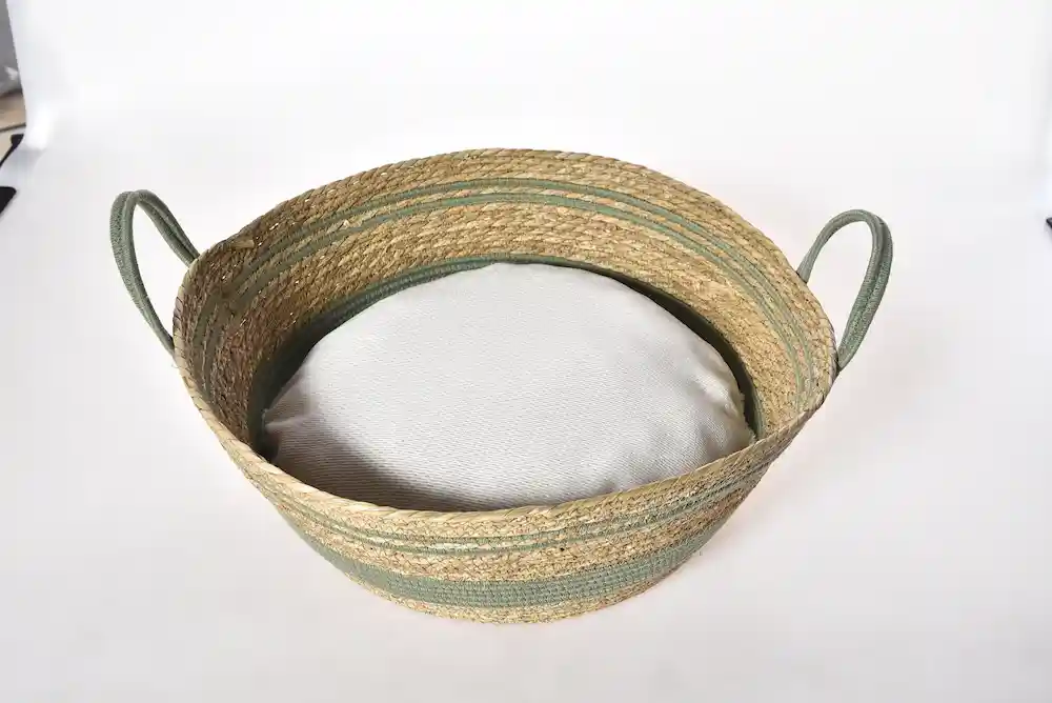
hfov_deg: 48.4
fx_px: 1170
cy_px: 352
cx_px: 526
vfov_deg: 33.4
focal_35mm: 40
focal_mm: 40
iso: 320
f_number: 9
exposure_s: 1/125
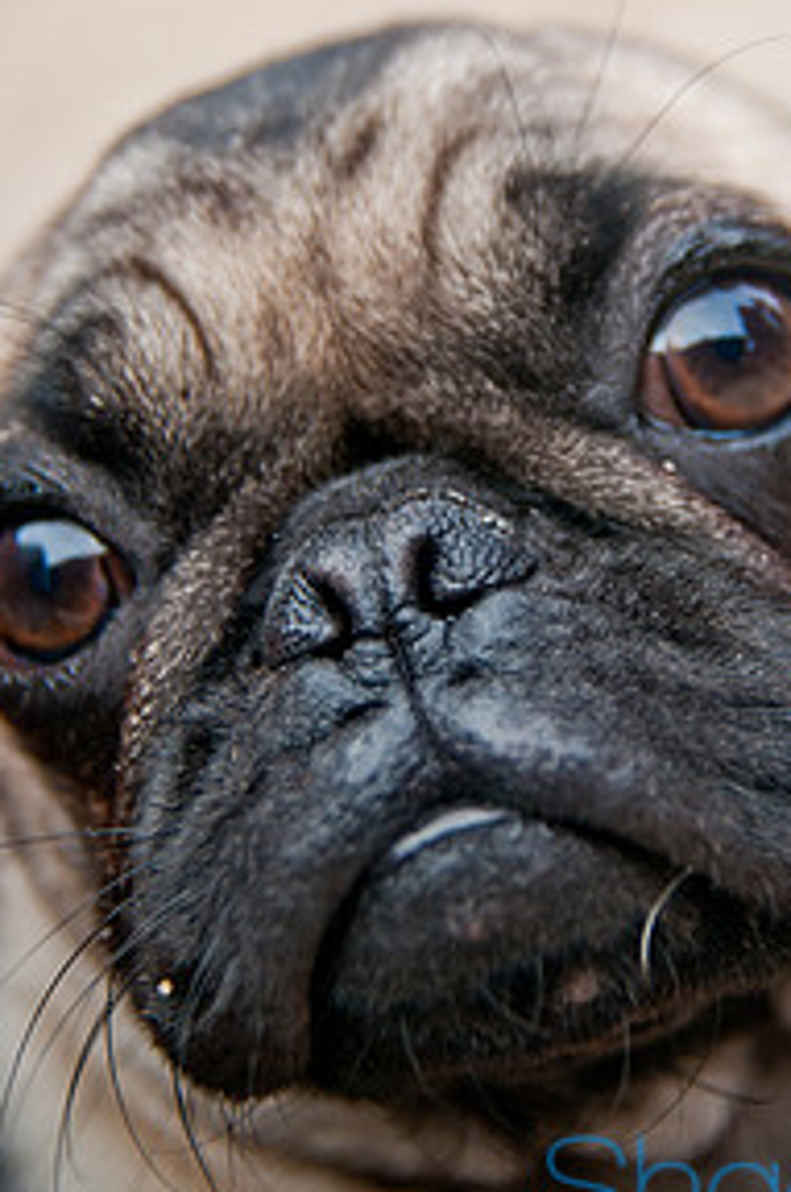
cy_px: 464
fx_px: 2481
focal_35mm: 75
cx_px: 578
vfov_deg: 27.0
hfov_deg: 18.0
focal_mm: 32
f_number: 2.8
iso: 200
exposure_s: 1/500
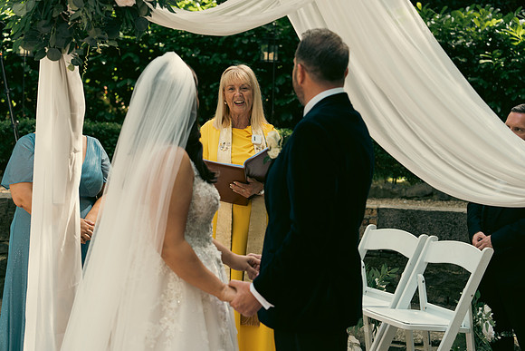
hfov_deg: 29.2
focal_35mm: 69
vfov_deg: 19.7
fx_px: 1006
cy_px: 176
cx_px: 262
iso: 250
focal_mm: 69
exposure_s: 1/200
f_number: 3.5
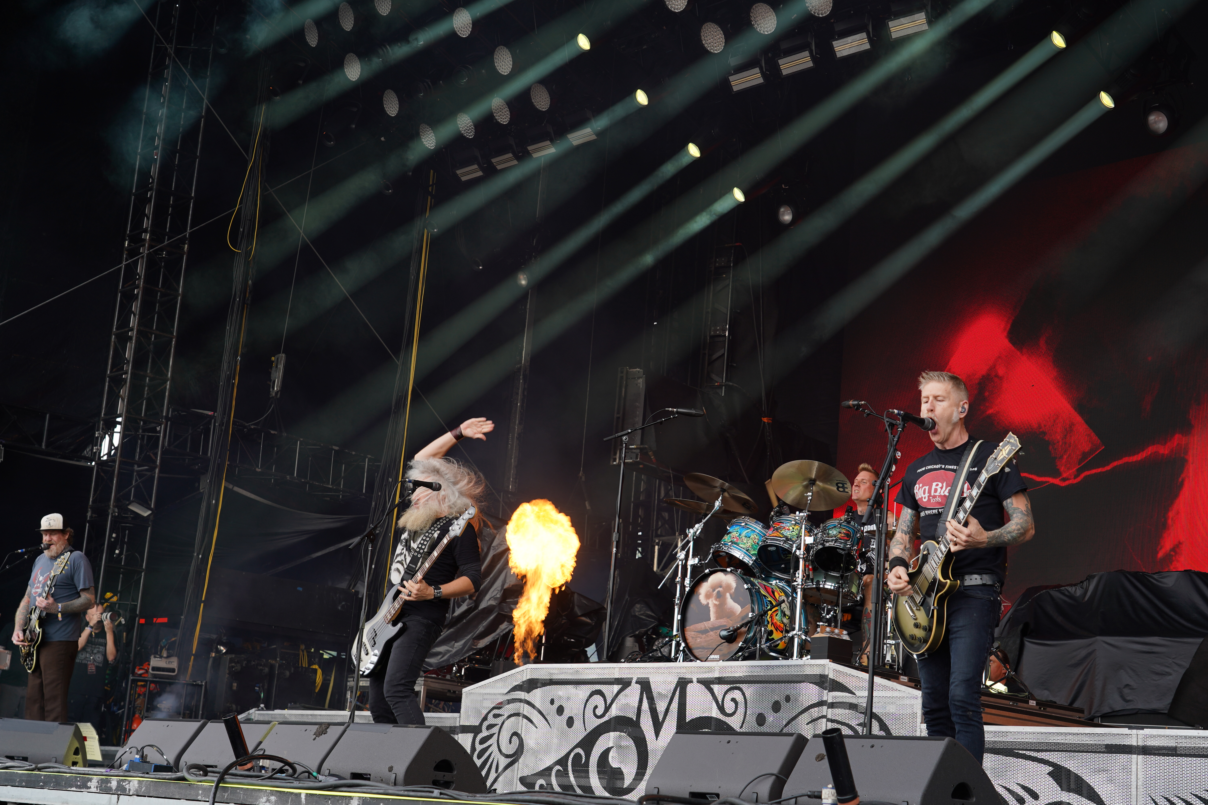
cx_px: 604
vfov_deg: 26.0
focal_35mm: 52
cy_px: 402
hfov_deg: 38.2
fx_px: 1745
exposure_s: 1/80
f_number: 6.3
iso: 100
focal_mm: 52
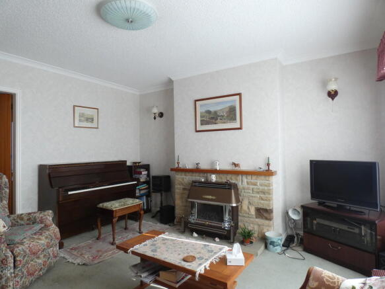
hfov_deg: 81.8
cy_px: 144
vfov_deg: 66.0
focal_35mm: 20
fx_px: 222
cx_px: 192
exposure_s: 1/60
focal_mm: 3.6
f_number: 3.2
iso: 250
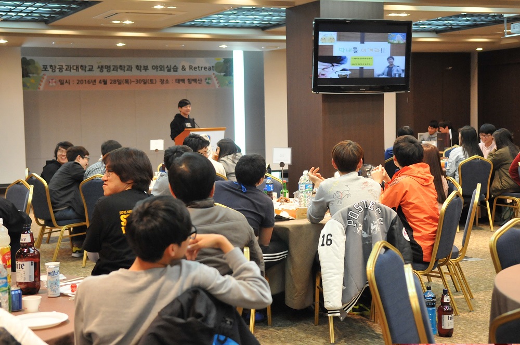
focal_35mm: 60
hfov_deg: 33.4
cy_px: 172
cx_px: 260
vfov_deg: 22.6
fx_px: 866
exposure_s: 1/100
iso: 1600
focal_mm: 40
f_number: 2.8
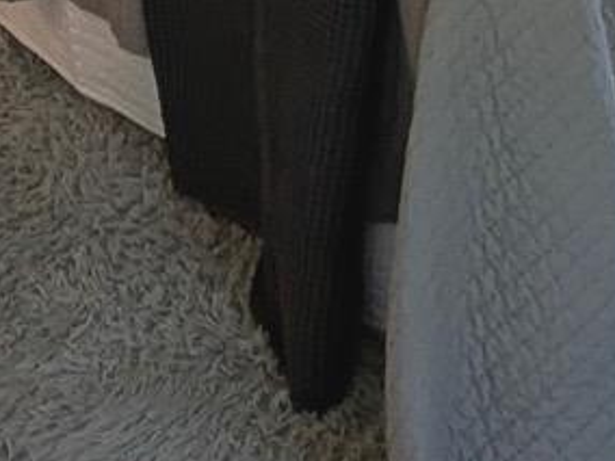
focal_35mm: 101
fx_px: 1794
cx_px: 604
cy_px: -593
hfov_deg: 19.0
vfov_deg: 12.1
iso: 58
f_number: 2.2
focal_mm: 1.85
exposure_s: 1/120
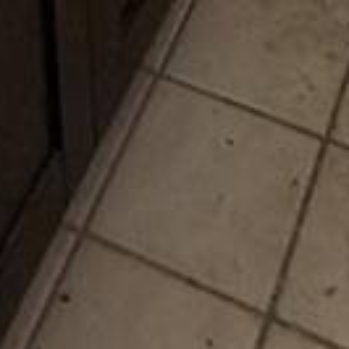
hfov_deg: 15.5
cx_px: 71
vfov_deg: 9.5
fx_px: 1278
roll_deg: +3.0
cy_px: -861
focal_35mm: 112
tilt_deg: -7.7
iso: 200
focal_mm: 2.22
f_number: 2.2
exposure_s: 1/60
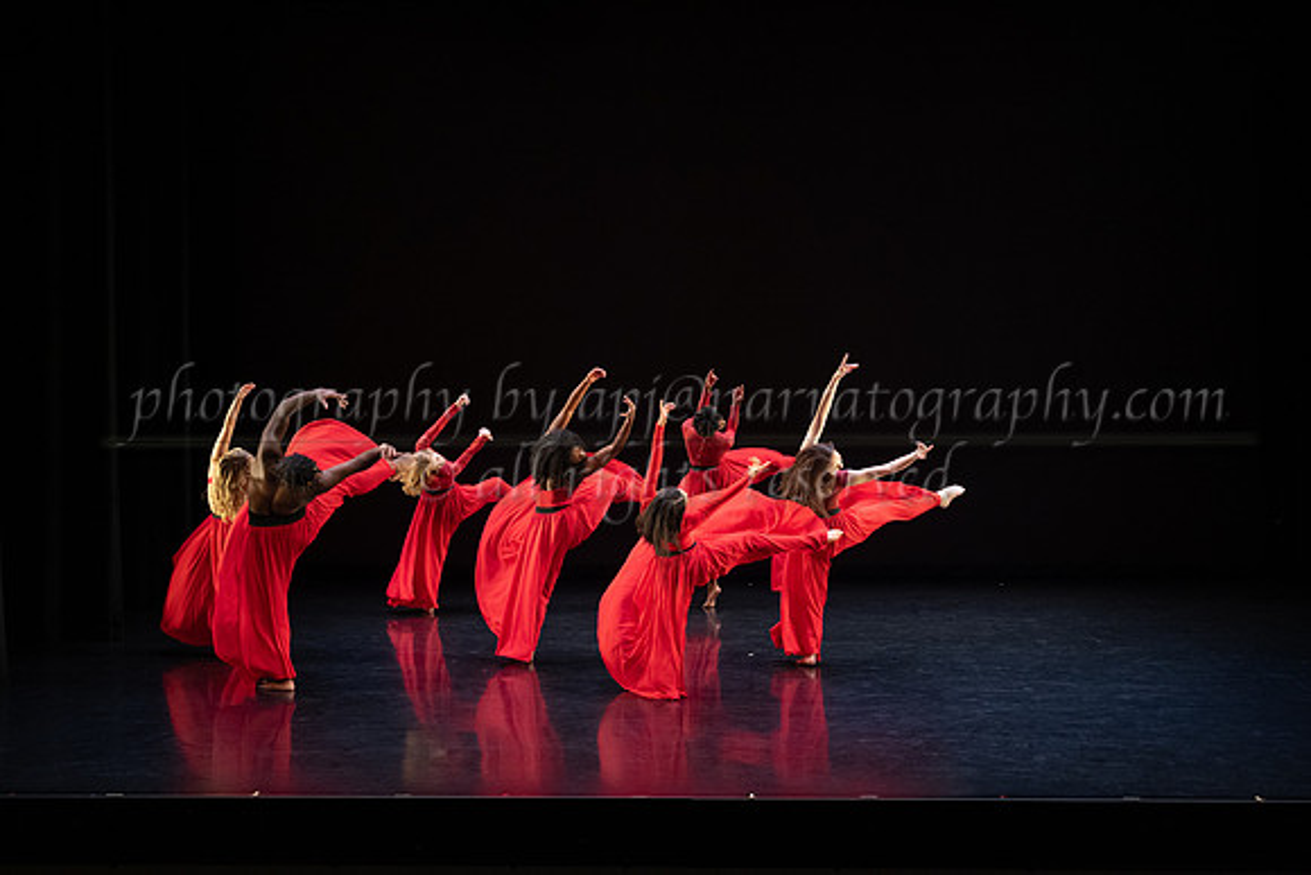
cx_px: 656
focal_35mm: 57
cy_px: 438
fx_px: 2076
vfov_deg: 23.8
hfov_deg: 35.0
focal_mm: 57
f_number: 4
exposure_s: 1/500
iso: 1600
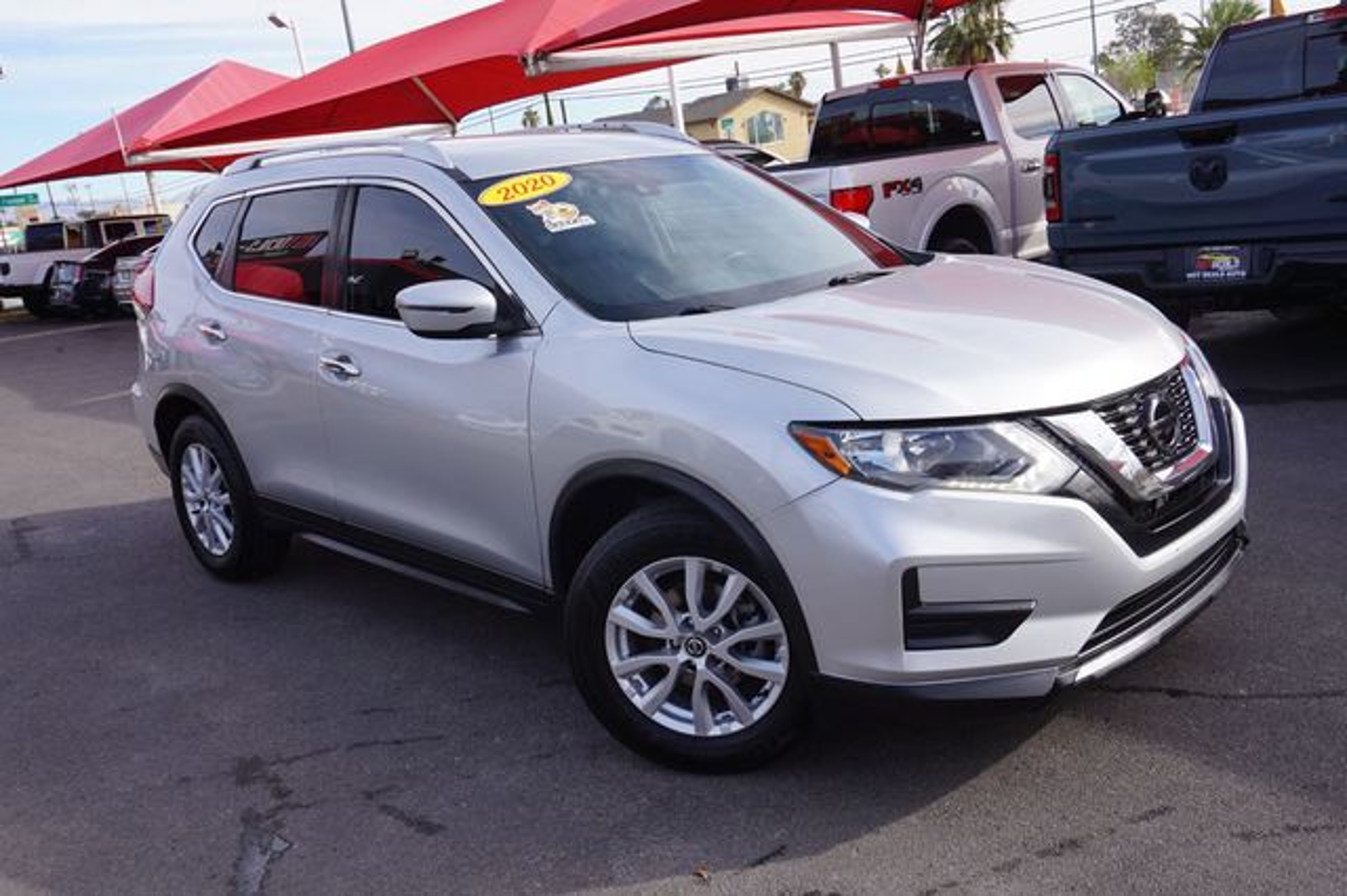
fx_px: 1178
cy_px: 448
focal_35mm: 32
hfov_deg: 59.5
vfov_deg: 41.7
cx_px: 674
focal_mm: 21
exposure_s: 1/80
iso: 100
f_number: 10
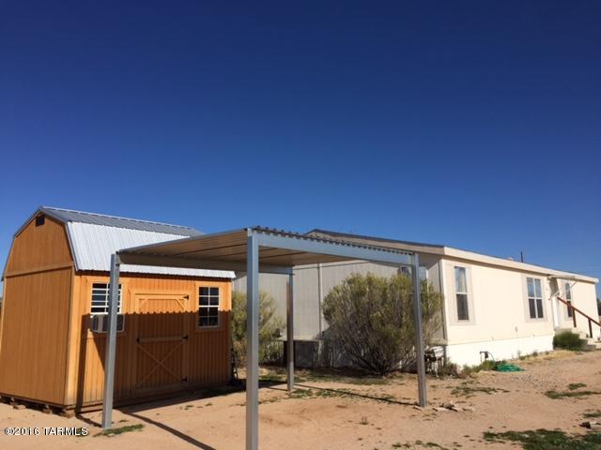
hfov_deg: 61.7
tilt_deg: +9.7
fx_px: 503
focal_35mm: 29
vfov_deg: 48.2
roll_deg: +0.3
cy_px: 225
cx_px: 300
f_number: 2.2
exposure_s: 1/4405
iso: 32
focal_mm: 4.15
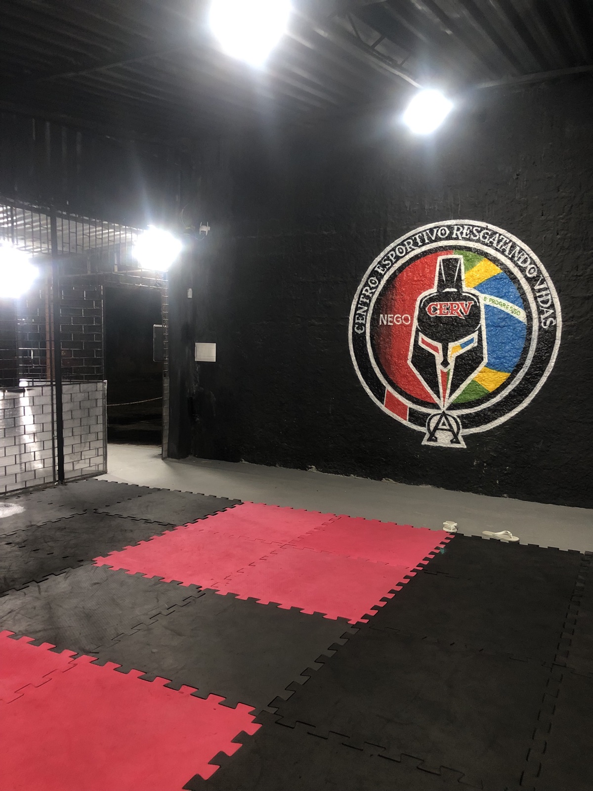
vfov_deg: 63.4
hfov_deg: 49.7
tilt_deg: -5.0
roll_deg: -1.3
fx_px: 640
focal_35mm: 28
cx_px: 296
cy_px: 396
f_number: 1.8
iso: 80
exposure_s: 1/15
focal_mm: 3.99
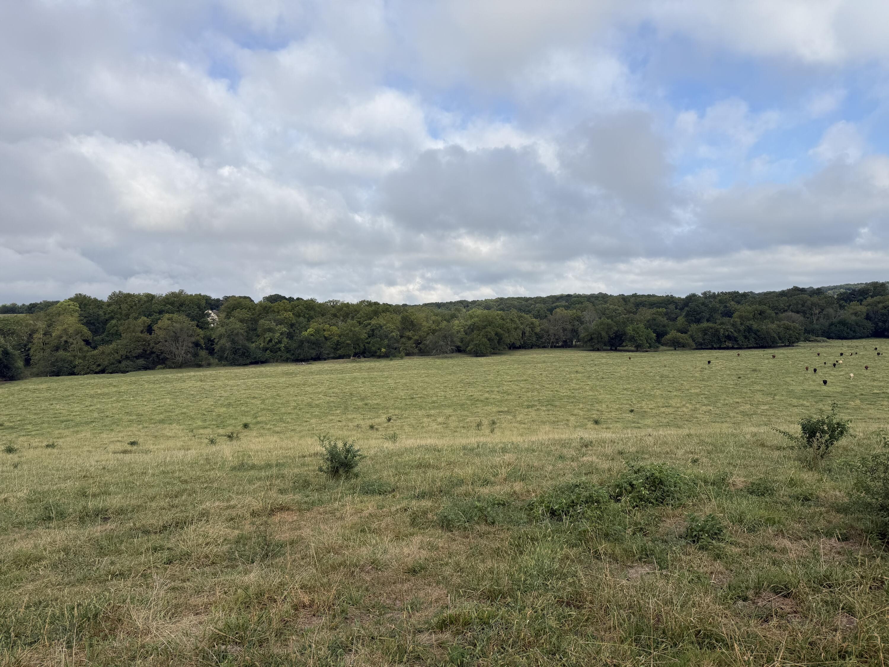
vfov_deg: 56.8
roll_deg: +2.1
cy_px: 334
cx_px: 444
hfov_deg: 71.6
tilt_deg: -1.5
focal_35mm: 24
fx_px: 616
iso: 80
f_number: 1.78
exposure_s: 1/3953
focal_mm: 6.76
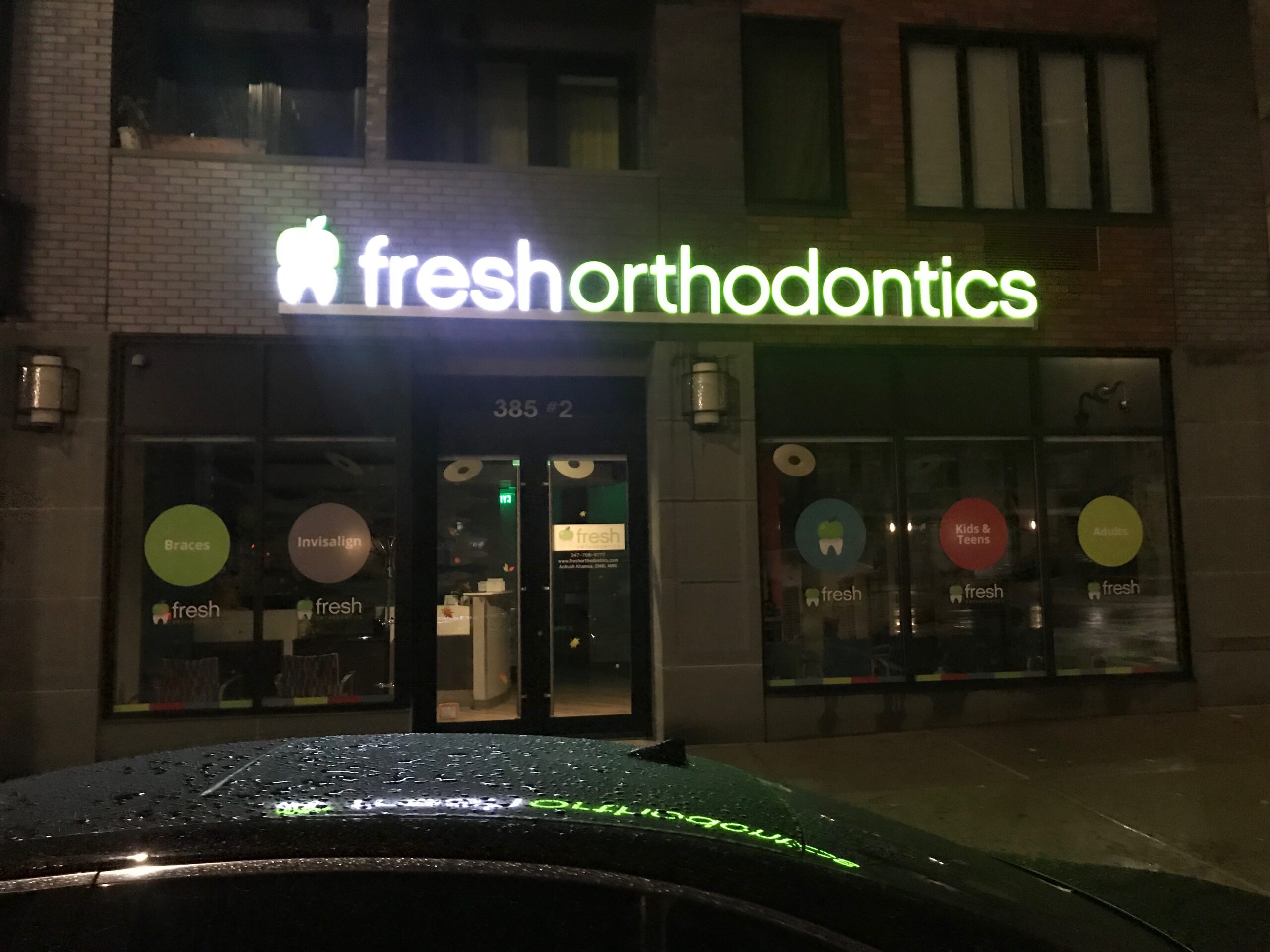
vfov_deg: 49.7
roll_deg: -0.1
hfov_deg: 63.4
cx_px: 635
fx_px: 1027
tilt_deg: +5.2
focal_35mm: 28
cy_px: 476
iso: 100
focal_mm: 3.99
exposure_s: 1/4
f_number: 1.8
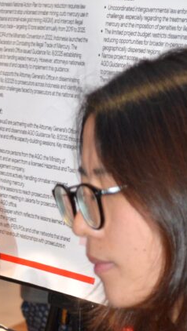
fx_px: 1821
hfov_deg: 5.9
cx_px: -4
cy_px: 347
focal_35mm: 207
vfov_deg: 10.3
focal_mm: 48
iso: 1600
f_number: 5.3
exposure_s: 1/60
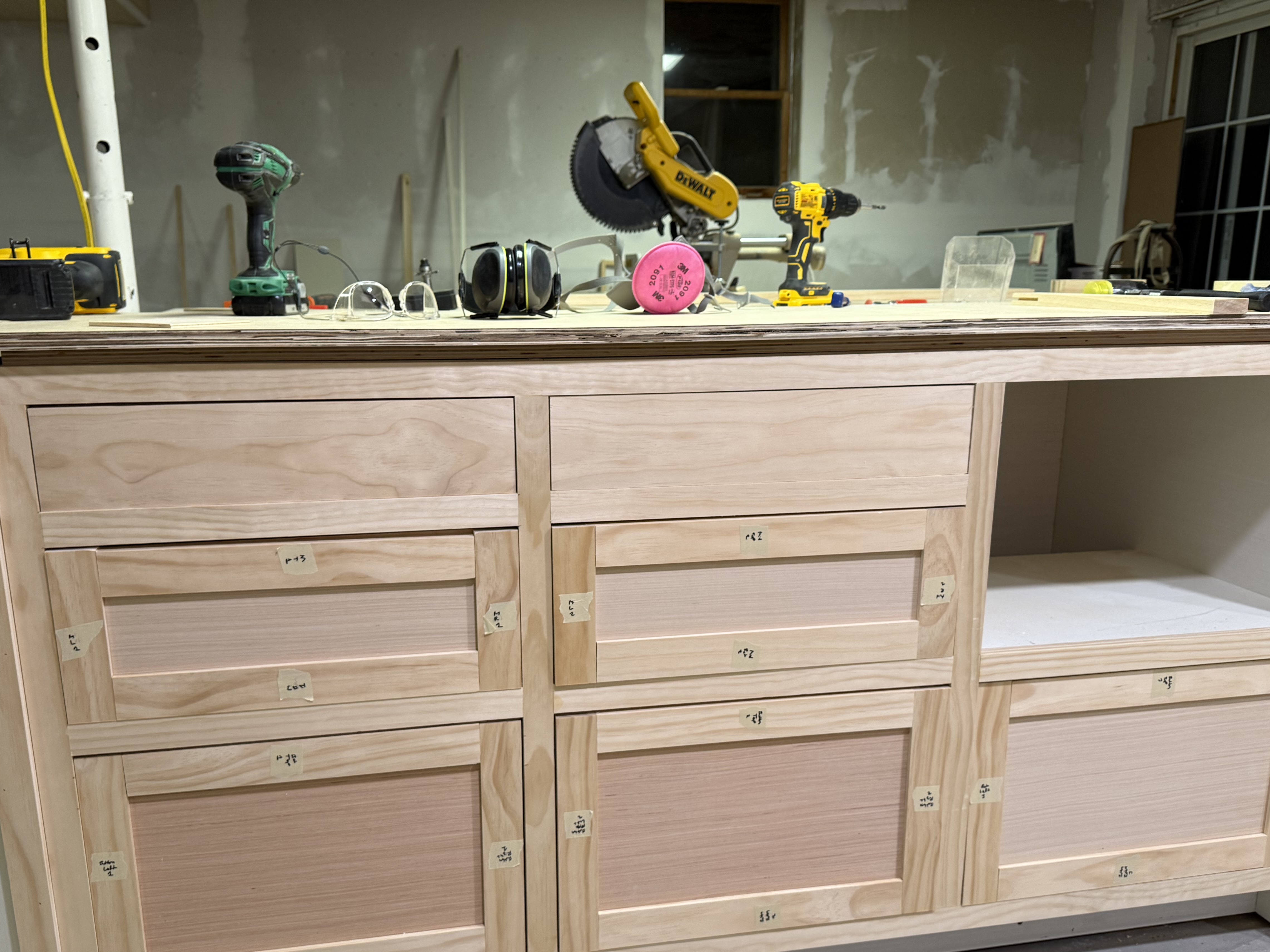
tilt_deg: -13.7
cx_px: 616
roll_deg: +0.5
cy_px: 569
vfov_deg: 46.5
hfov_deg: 60.0
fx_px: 1101
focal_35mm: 30
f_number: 1.78
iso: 160
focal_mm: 6.76
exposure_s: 1/60
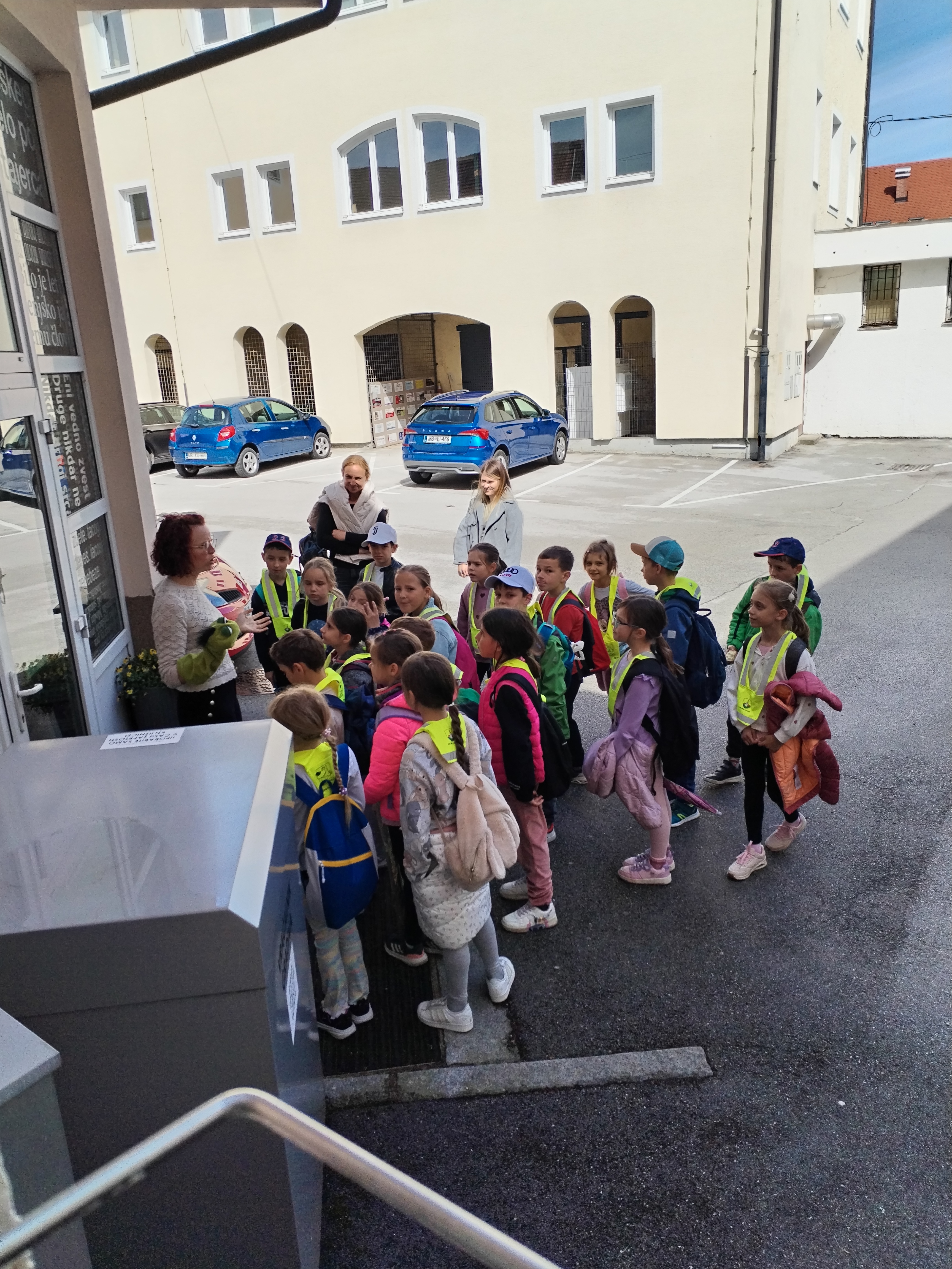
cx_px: 476
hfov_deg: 53.1
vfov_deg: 67.3
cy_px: 634
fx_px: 953
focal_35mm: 26
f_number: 1.8
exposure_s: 1/997
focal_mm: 4.75
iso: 100
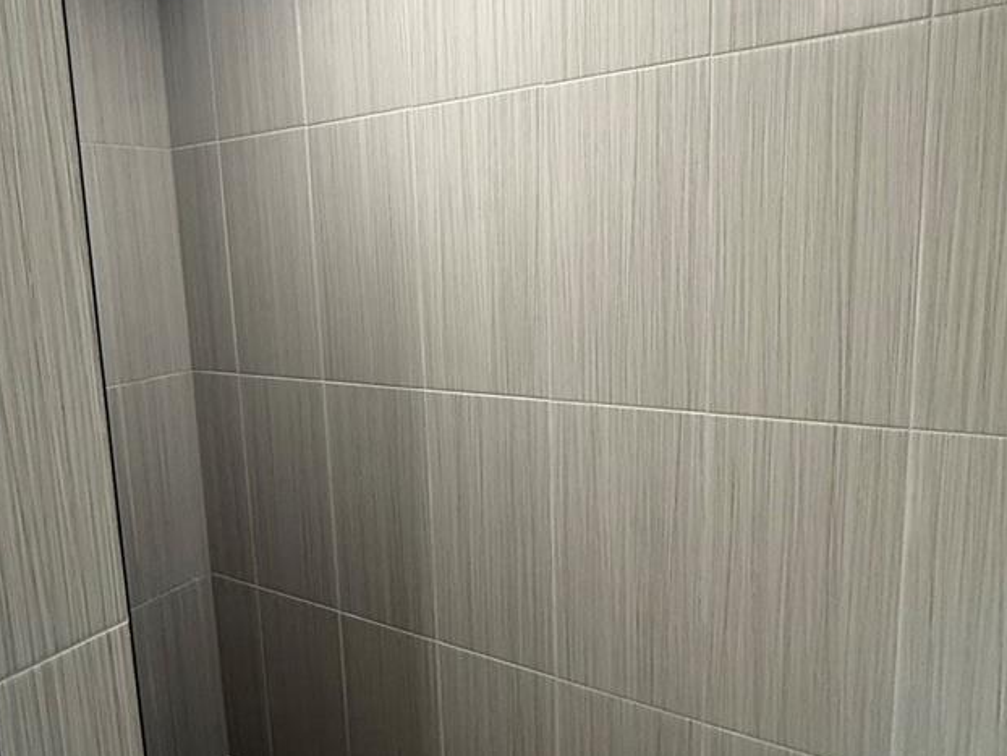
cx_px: 406
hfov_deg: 64.7
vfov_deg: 51.4
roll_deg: +3.0
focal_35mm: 27
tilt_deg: -8.5
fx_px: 786
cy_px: 376
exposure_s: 1/60
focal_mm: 2.22
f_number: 2.2
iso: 400
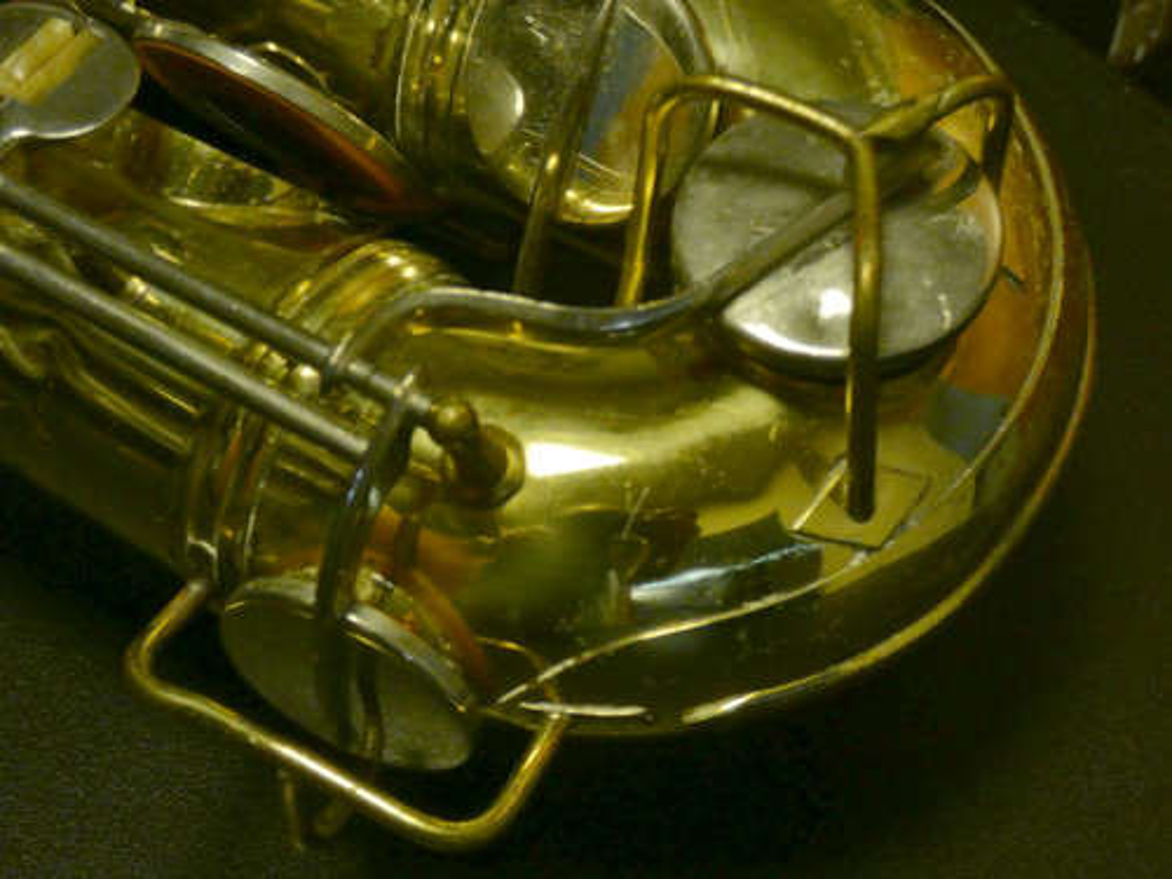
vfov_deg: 22.3
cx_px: 586
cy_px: 440
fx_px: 2235
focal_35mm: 66
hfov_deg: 29.4
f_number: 4.2
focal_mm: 11.9
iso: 400
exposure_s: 1/50
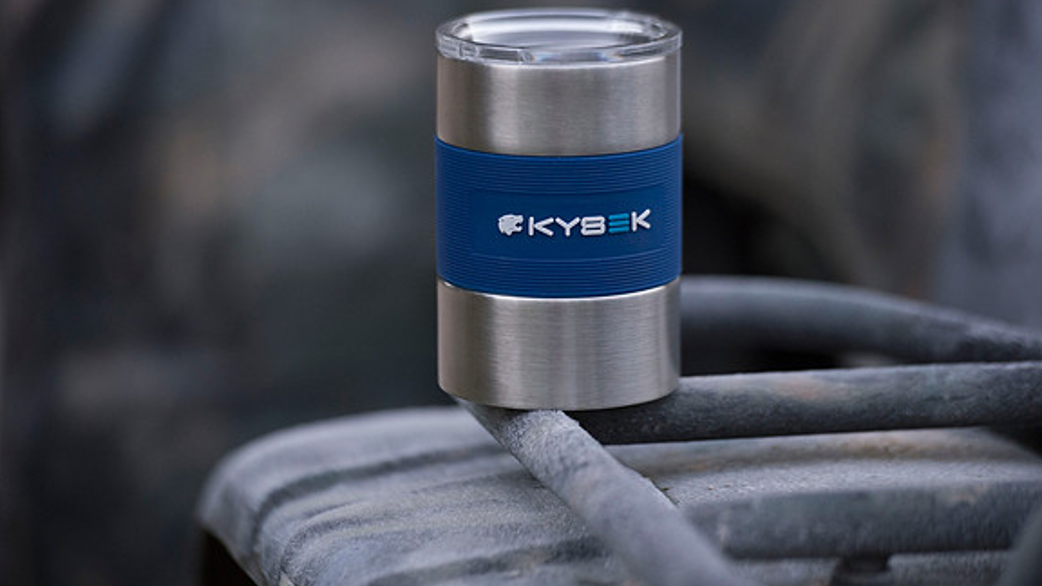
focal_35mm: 211
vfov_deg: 5.8
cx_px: 521
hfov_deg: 10.2
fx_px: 5830
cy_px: 246
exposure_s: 1/200
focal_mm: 200
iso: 2500
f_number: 2.8
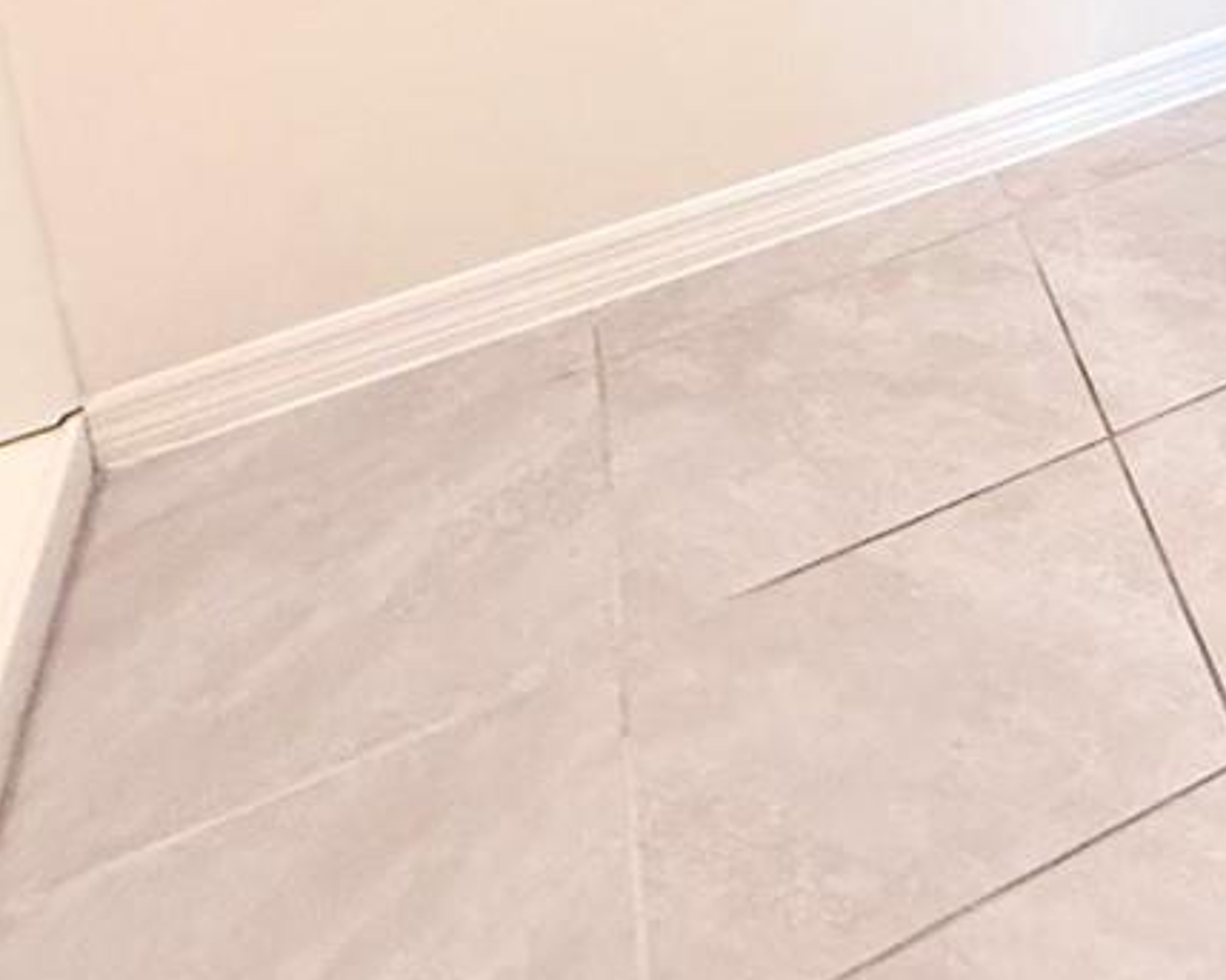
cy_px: -634
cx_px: 1780
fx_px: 1850
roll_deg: +1.6
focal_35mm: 51
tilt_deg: -8.4
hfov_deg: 27.2
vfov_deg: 22.2
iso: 200
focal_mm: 2.22
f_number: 2.2
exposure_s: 1/120
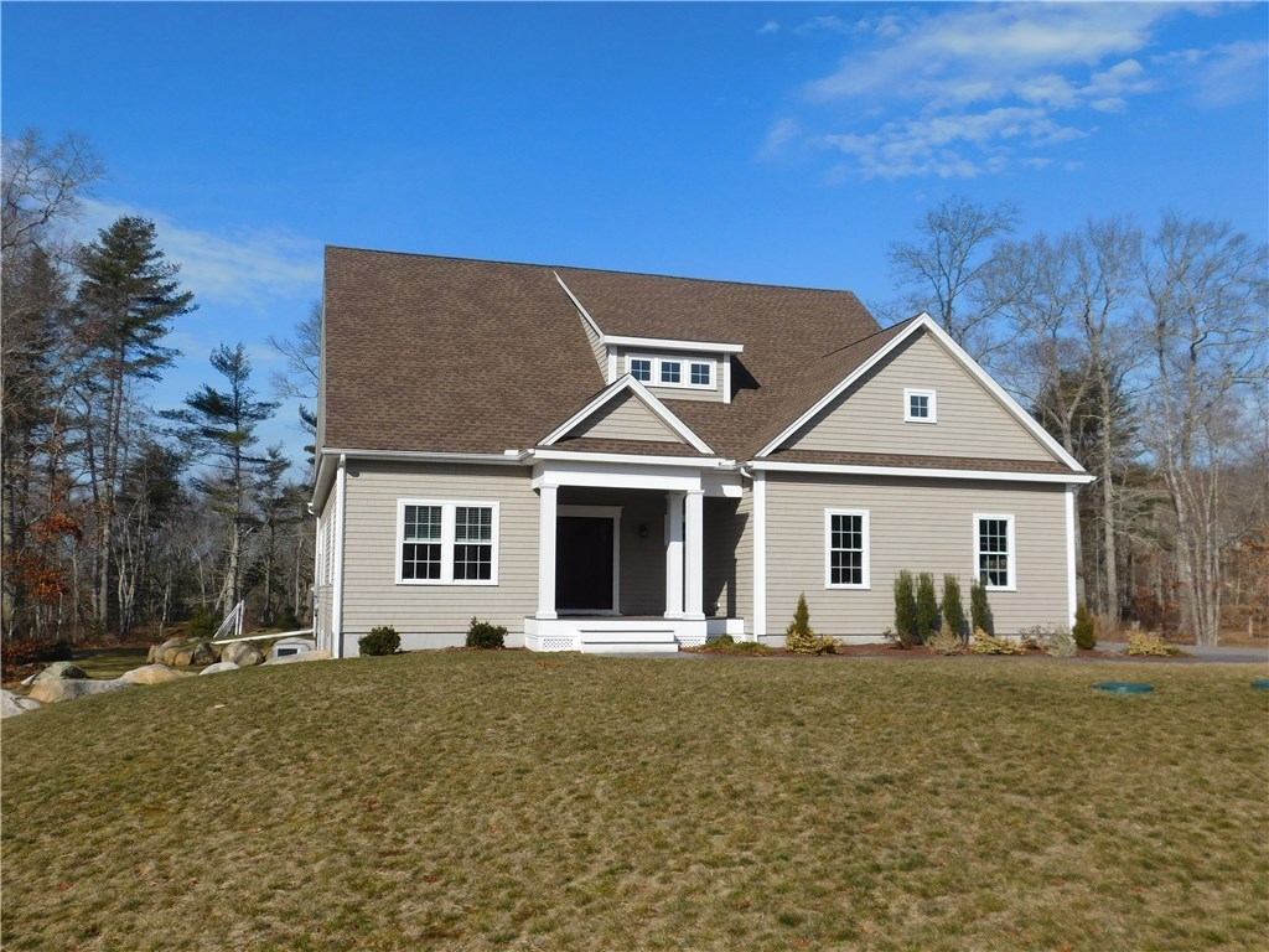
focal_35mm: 30
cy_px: 476
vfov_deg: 46.8
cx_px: 634
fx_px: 1100
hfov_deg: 60.0
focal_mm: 5.3
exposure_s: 1/640
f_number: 6.4
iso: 125
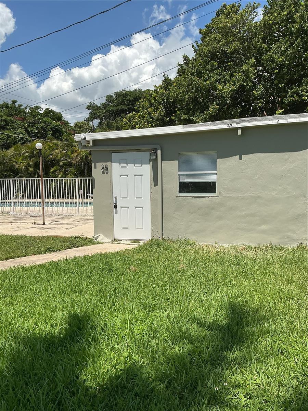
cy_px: 206
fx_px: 344
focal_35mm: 29
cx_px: 154
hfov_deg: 48.2
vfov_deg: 61.7
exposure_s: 1/2320
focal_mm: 3
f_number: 1.8
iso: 25
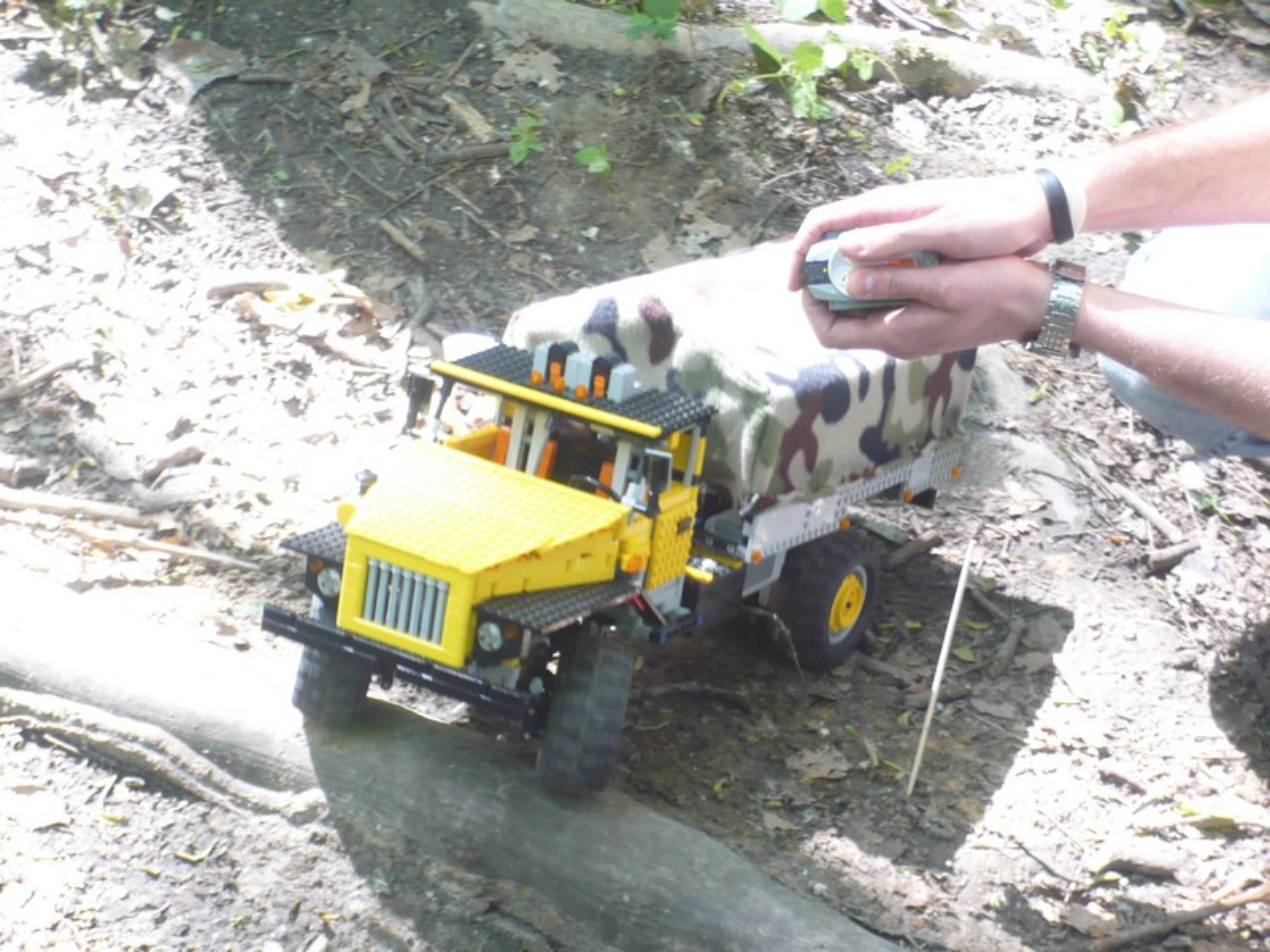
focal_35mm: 86
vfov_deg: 17.2
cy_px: 476
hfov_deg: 22.8
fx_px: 3155
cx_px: 635
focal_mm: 14.3
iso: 200
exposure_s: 1/30
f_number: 4.5
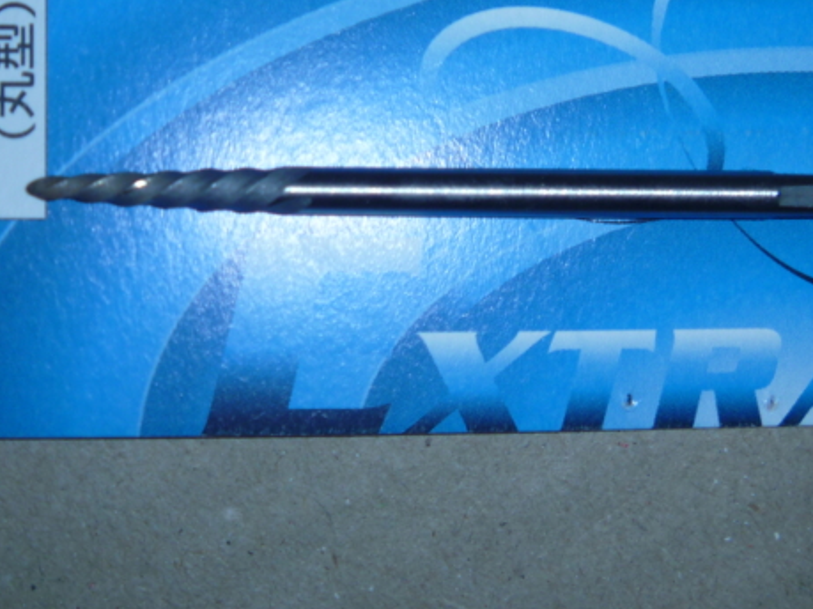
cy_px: 216
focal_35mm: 61
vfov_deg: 23.9
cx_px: 175
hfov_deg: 31.0
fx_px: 1432
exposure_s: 1/30
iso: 80
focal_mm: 6.3
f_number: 3.5
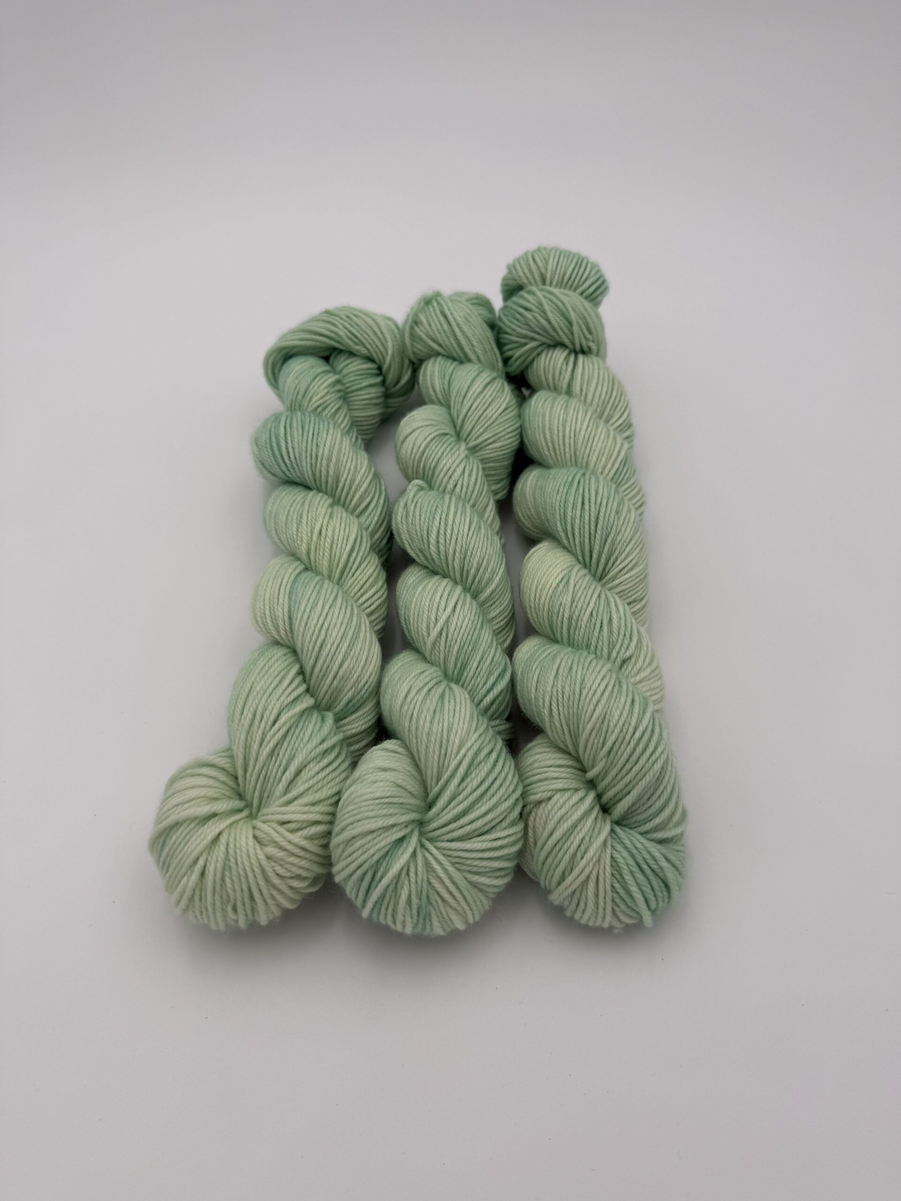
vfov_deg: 71.6
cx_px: 450
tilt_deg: -48.7
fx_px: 833
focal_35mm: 24
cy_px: 600
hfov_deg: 56.8
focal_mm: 6.76
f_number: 1.78
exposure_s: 1/1075
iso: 80
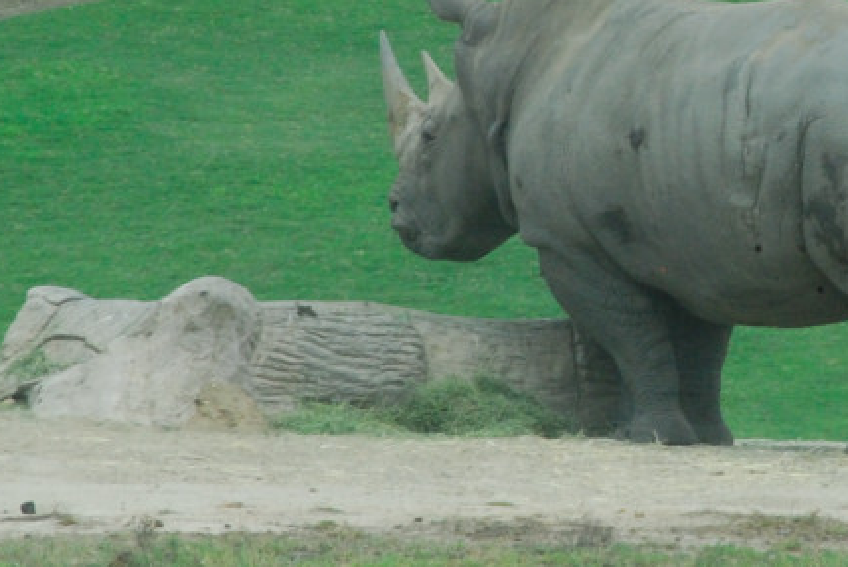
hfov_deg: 2.5
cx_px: 668
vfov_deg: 1.6
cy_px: 191
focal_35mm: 839
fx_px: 19783
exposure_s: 1/90
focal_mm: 300
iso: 1600
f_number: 32
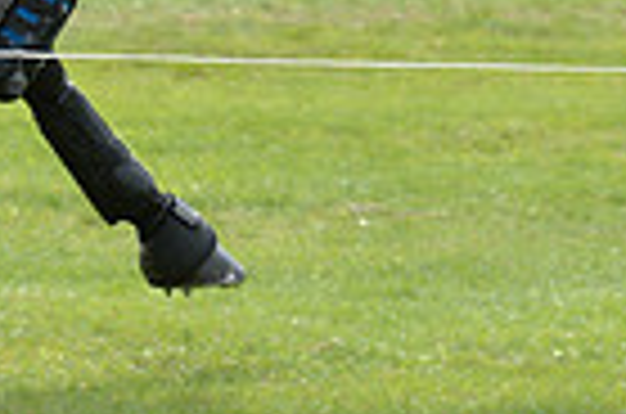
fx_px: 17401
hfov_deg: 2.1
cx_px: -414
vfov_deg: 1.4
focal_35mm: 1003
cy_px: -342
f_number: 9
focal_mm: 240
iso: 1250
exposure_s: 1/1000
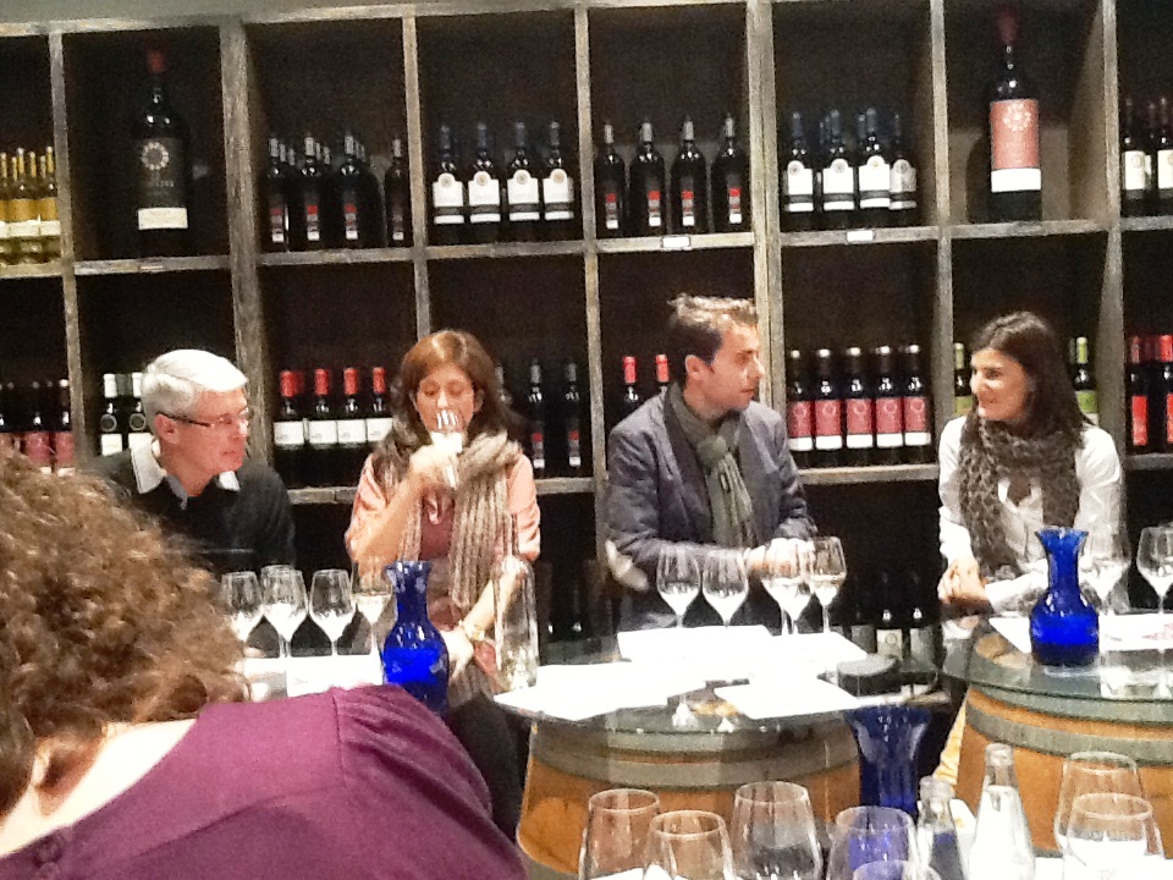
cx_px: 586
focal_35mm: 44
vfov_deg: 32.9
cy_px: 440
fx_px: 1491
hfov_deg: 42.9
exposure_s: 1/15
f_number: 2.4
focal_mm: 2.03
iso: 320
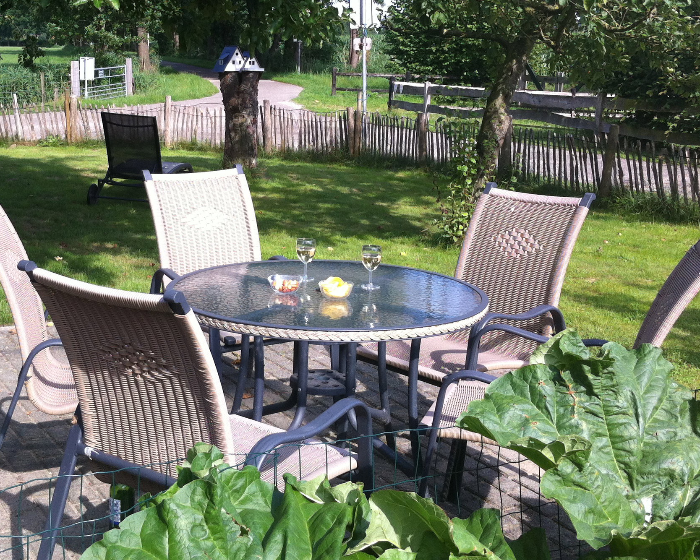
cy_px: 184
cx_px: 265
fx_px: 1098
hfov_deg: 35.2
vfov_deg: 28.4
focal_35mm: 53
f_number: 2.8
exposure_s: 1/457
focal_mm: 3.85
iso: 80
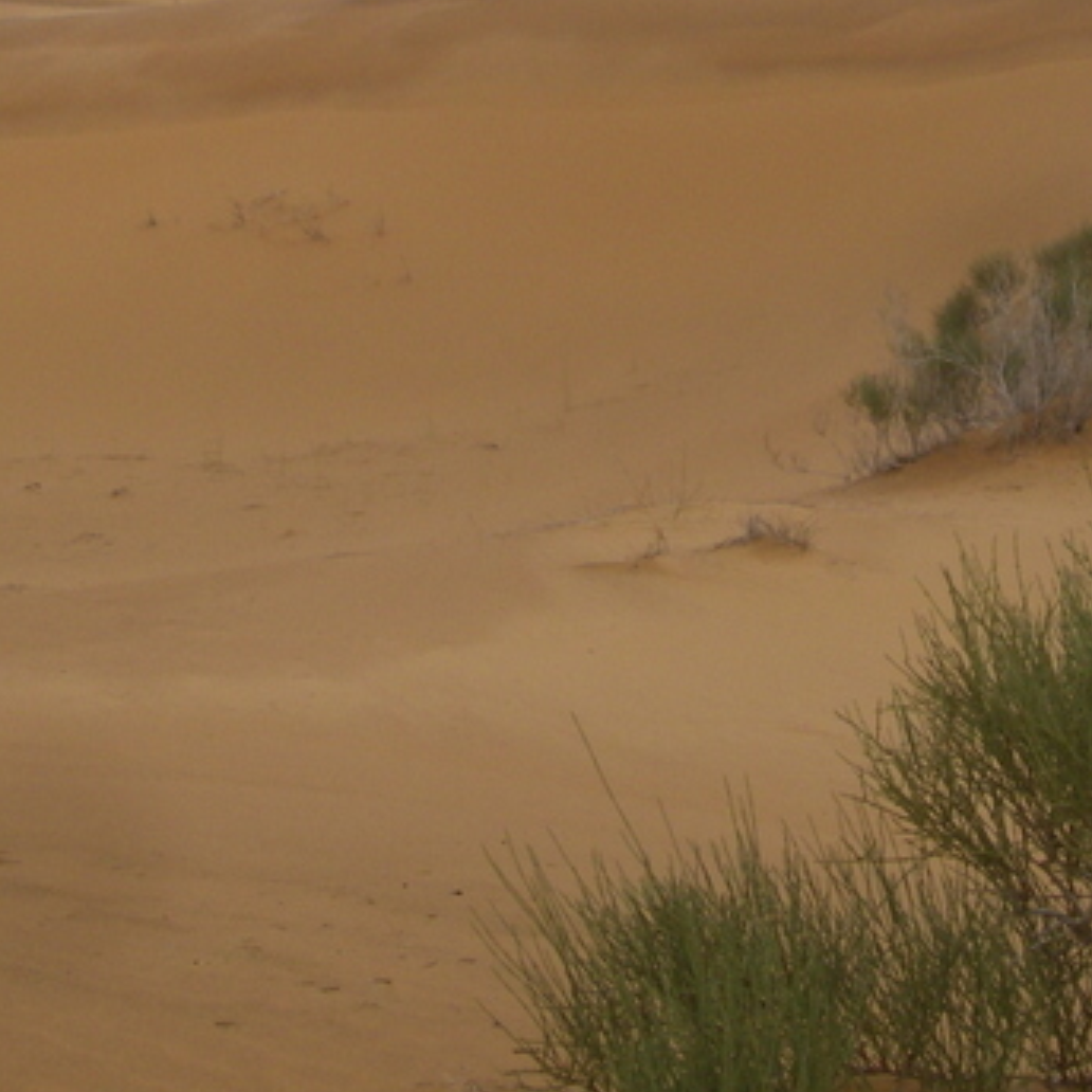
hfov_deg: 13.8
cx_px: 390
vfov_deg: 13.7
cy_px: 73
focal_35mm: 126
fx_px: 4497
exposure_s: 1/160
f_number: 7
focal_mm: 8.1
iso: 64
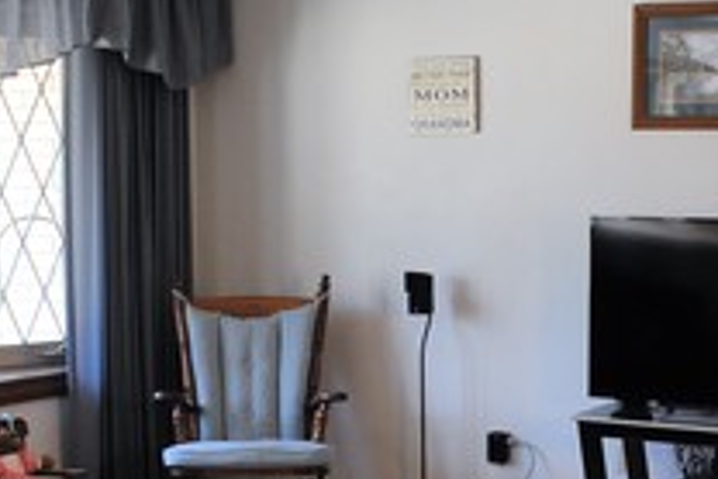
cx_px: 411
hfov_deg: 24.4
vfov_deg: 16.4
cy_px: 379
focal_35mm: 83
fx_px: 1656
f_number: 3.5
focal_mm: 18
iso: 360
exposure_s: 1/30
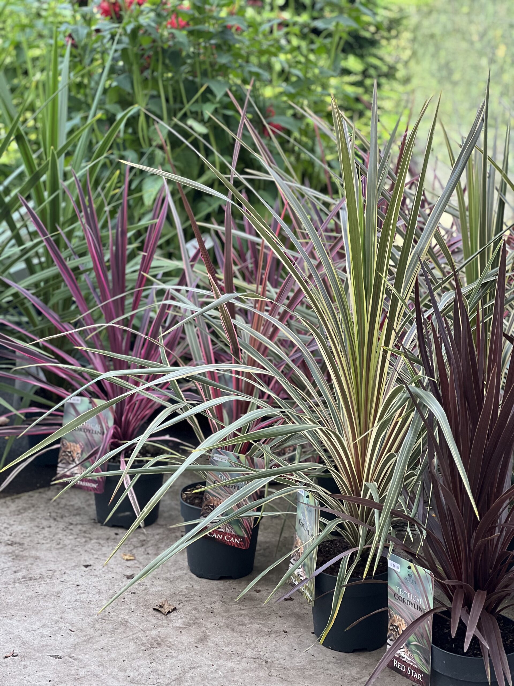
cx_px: 257
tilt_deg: -14.0
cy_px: 343
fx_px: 1524
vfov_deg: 25.3
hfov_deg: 19.1
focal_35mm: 77
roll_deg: -1.8
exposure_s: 1/121
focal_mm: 9
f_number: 2.8
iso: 64
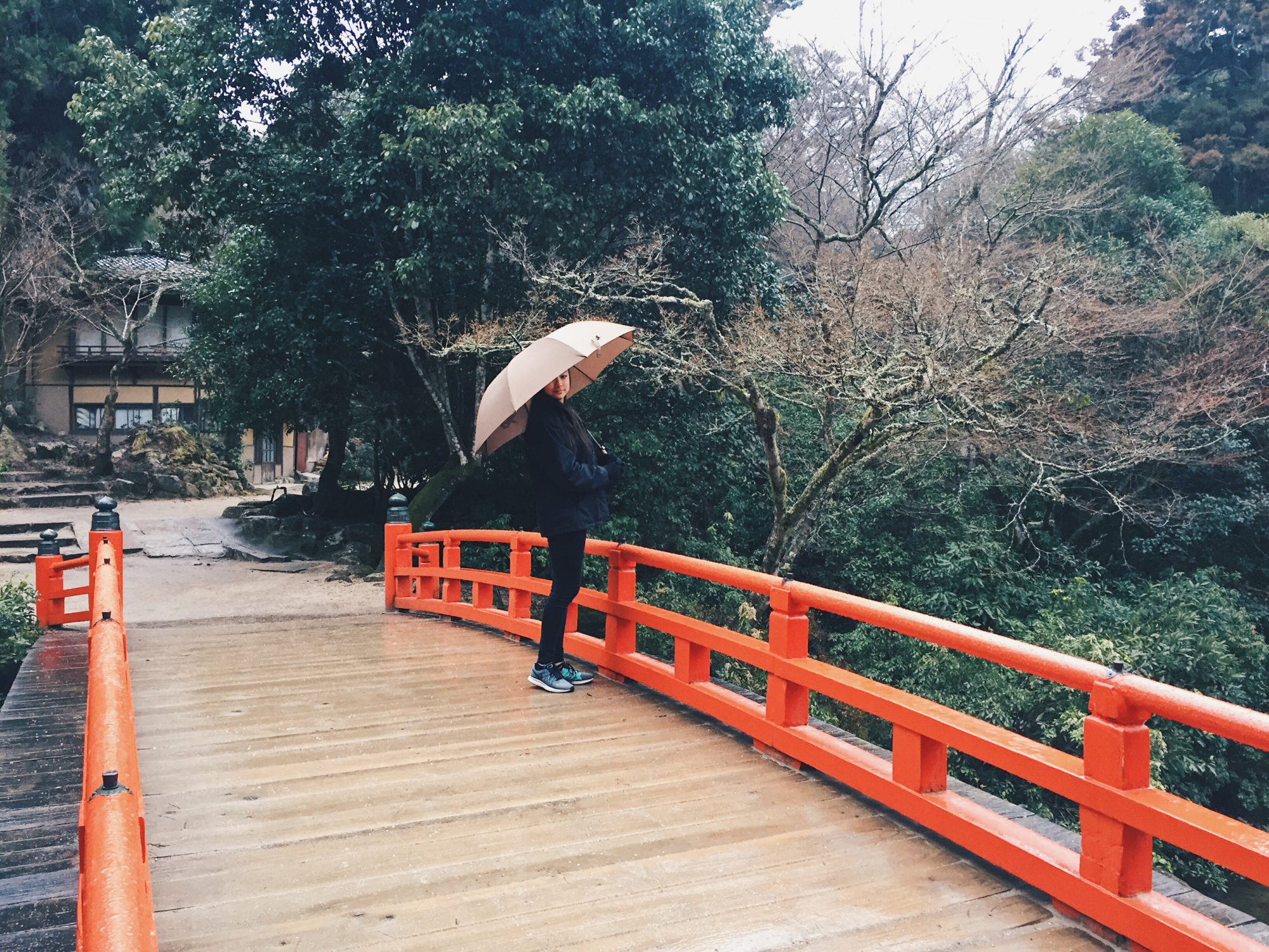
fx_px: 1063
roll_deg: -1.4
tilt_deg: -1.8
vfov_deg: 48.2
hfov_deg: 61.7
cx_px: 634
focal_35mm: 29
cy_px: 476
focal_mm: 4.15
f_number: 2.2
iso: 100
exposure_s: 1/30
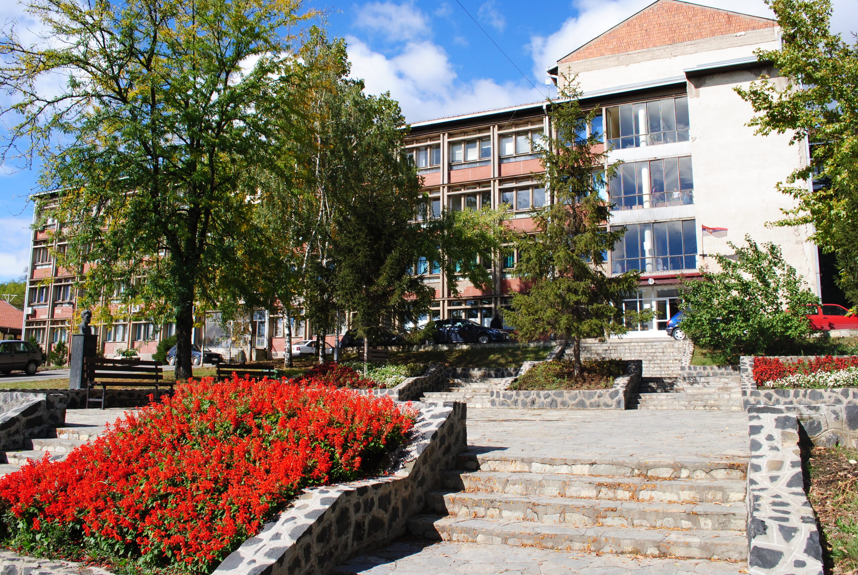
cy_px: 288
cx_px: 429
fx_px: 644
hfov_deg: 67.3
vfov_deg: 48.1
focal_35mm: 27
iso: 180
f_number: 10
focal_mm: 18
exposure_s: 1/250
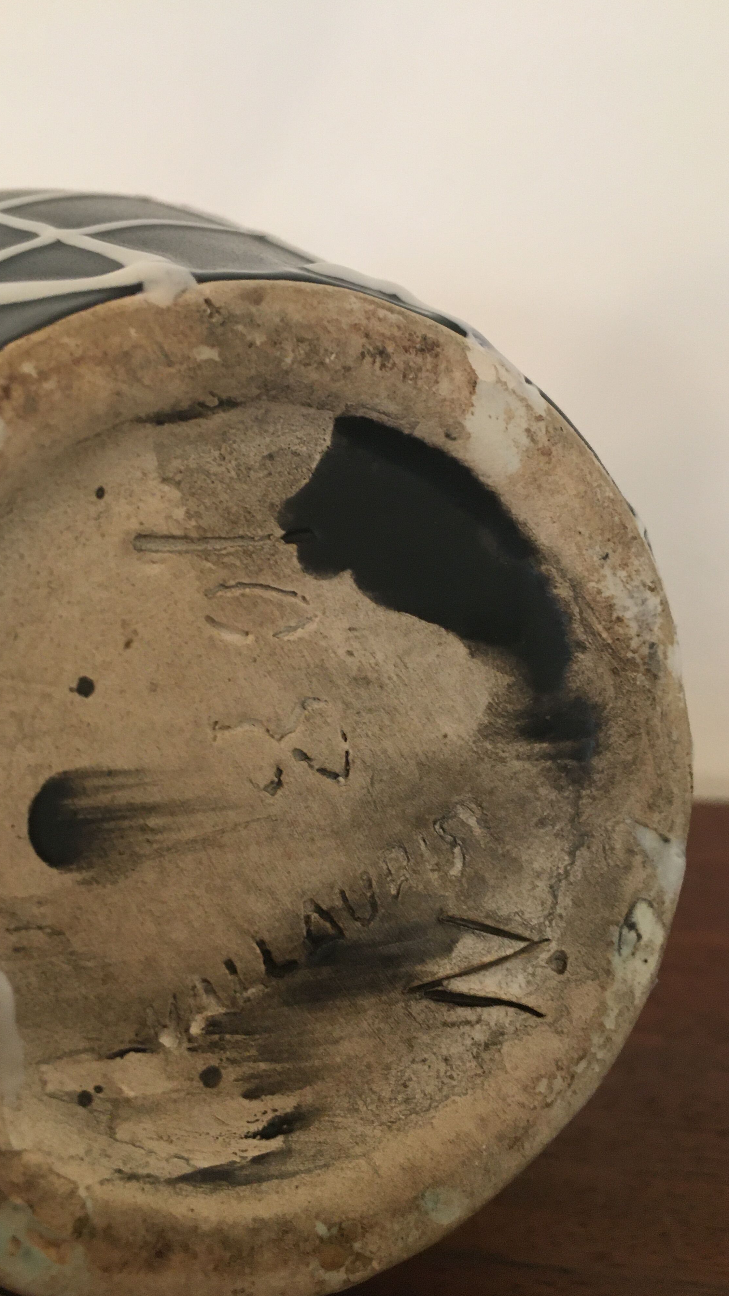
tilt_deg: -10.9
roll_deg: +3.4
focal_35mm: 32
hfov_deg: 36.5
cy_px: 648
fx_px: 1100
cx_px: 275
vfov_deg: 61.0
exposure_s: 1/33
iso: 160
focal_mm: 4.15
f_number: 2.2
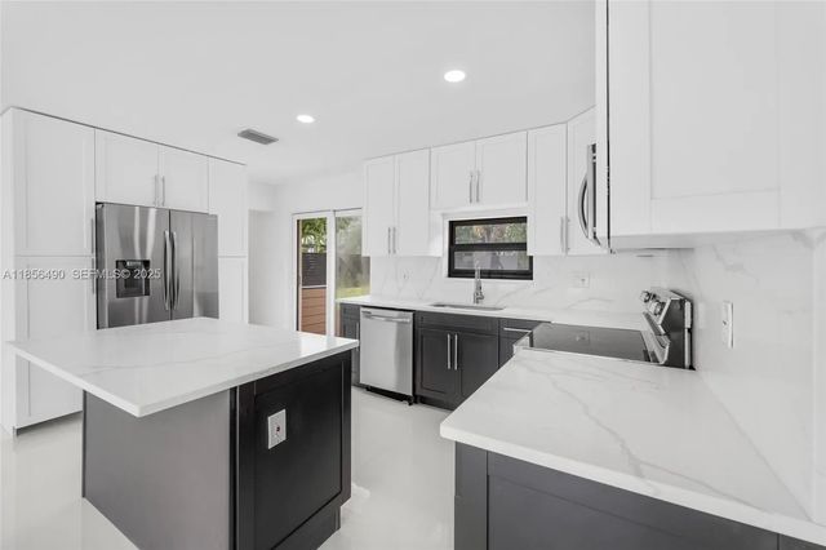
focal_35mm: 14
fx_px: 321
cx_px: 413
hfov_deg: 104.3
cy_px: 275
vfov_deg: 81.1
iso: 500
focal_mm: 14
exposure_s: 1/40
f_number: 8
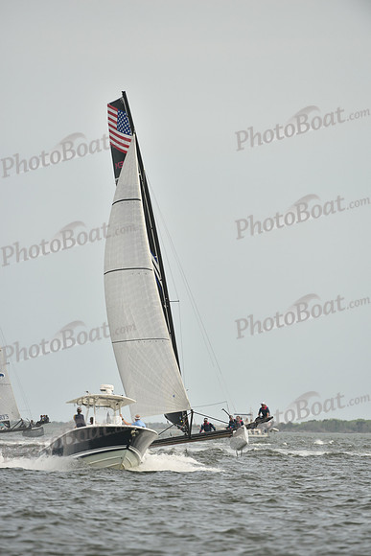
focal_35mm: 400
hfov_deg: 3.4
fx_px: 6179
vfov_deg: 5.2
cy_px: 278
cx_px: 186
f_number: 5.6
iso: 320
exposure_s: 1/1600
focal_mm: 400
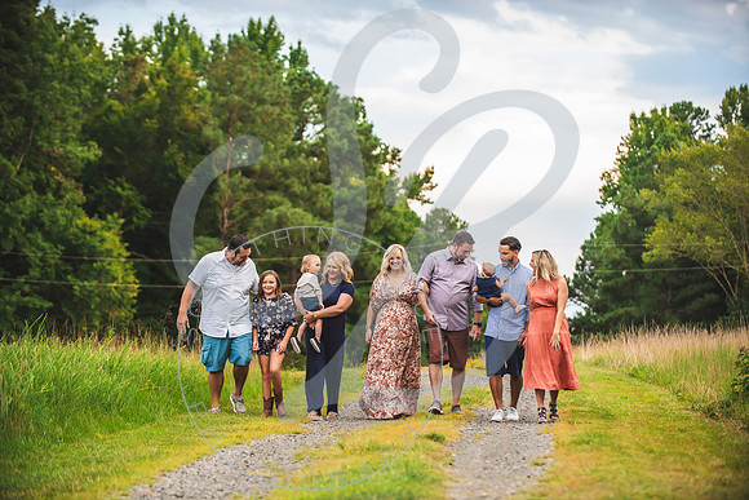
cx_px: 374
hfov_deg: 17.6
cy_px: 250
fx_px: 2414
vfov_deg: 11.8
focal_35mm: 116
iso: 320
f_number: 4
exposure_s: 1/250
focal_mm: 116
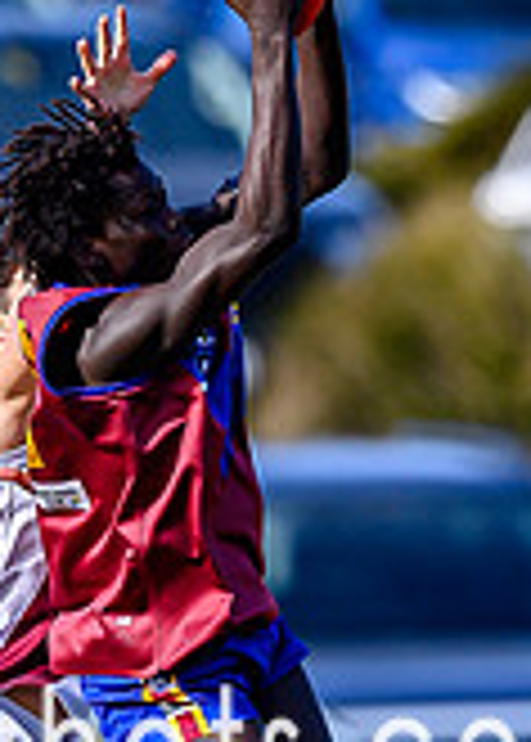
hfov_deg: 0.5
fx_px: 57508
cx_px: 485
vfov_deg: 0.7
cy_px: 410
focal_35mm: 2726
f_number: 4
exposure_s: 1/1600
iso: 280
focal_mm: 500
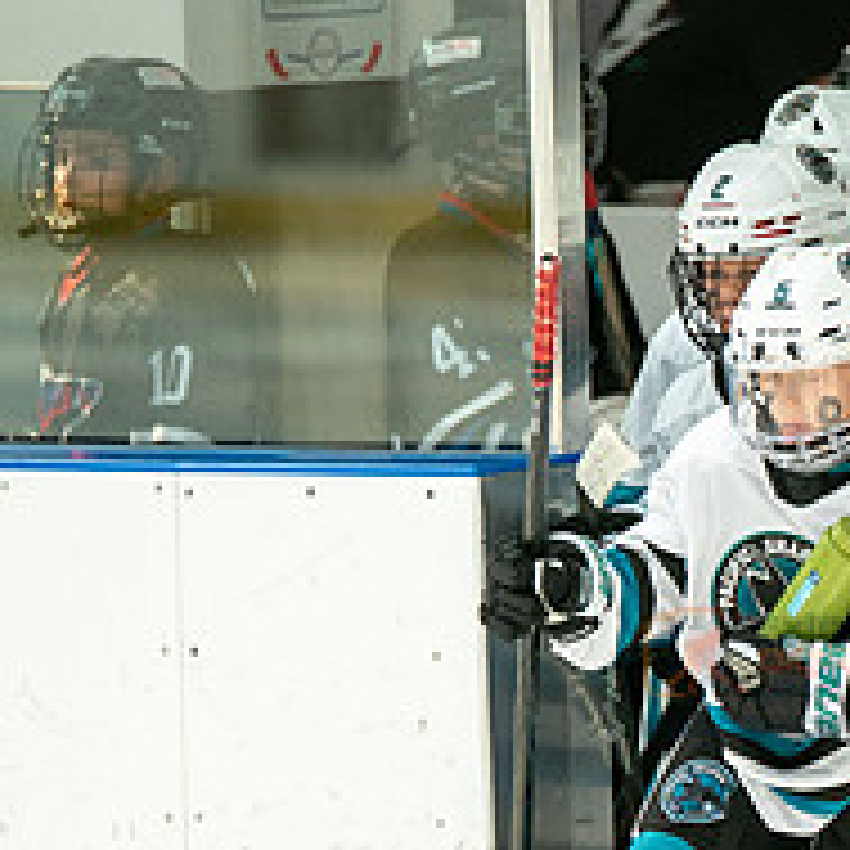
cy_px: 668
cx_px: 837
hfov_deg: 2.2
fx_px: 21752
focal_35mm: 783
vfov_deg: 2.2
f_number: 3.2
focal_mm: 300
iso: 1600
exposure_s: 1/2500
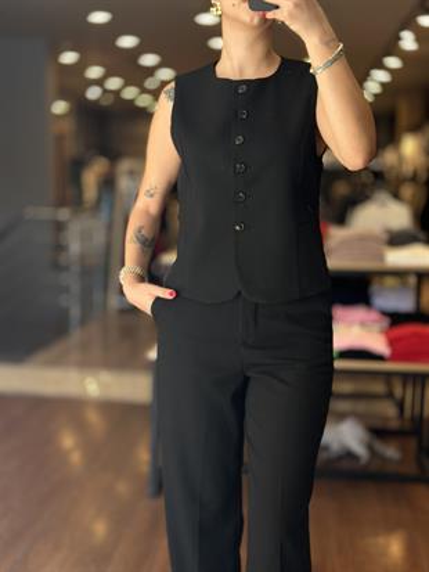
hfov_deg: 30.3
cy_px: 286
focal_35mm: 48
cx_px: 214
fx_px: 793
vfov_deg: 39.6
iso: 100
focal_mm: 6.86
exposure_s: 1/163
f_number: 1.78
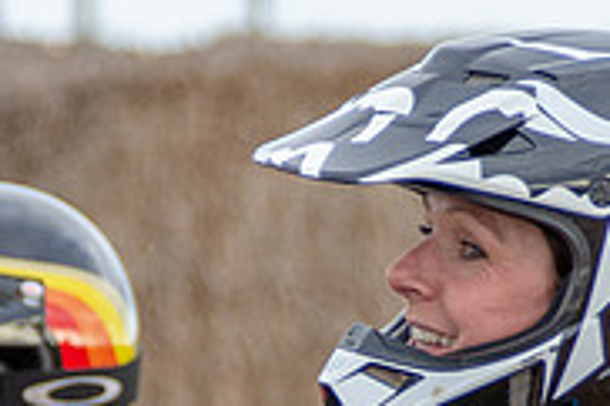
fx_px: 16573
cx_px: 276
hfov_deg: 2.1
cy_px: 529
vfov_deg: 1.4
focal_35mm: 979
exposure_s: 1/160
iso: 400
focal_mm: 175
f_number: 6.3
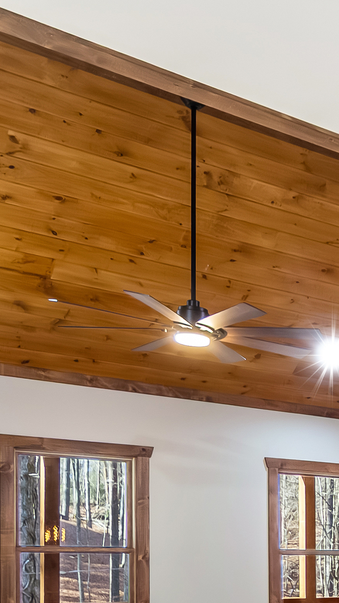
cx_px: 562
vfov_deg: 36.8
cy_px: 576
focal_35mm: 52
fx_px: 824
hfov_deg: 19.1
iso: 500
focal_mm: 11
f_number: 2.8
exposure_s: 1/60
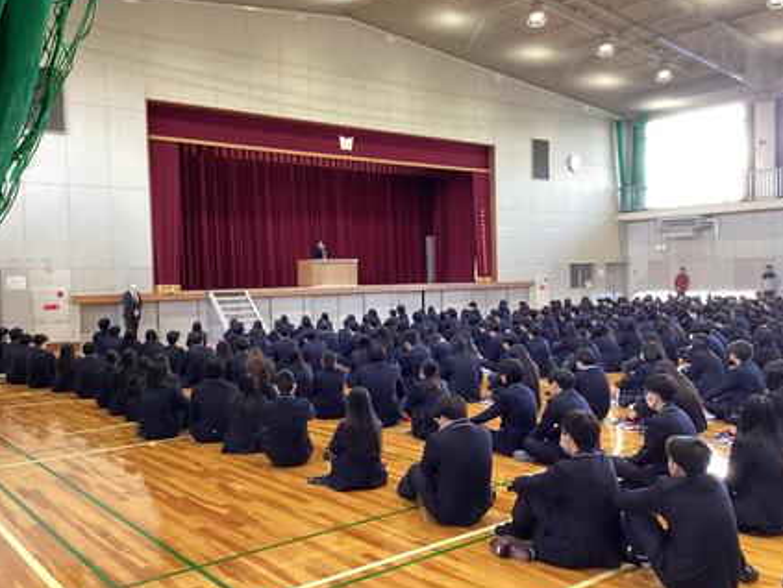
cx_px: 383
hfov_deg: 55.3
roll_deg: +2.0
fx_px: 747
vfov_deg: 43.0
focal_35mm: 33
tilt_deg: -2.4
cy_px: 301
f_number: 2.4
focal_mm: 3.3
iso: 200
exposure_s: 1/60
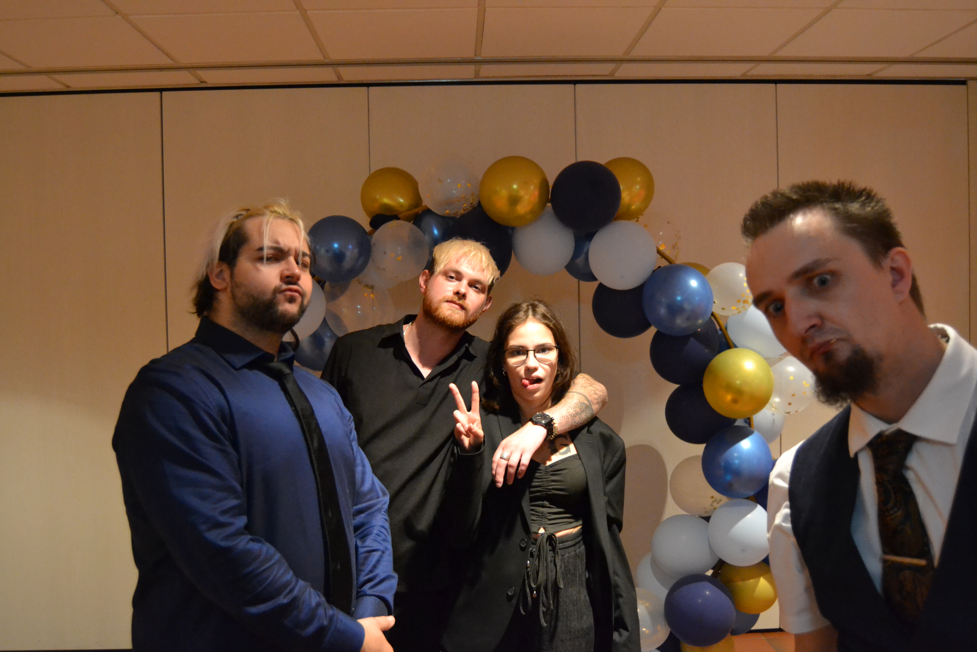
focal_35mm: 30
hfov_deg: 61.9
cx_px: 488
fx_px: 814
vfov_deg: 43.6
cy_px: 326
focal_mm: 20
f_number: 3.5
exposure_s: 1/40
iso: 3200
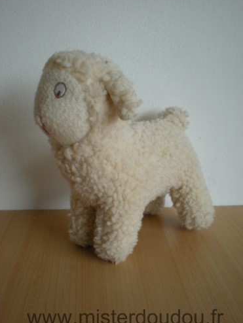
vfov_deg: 46.8
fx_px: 374
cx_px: 124
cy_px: 160
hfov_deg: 36.0
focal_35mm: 40
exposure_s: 1/23.7
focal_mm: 6.3
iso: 200
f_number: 3.1
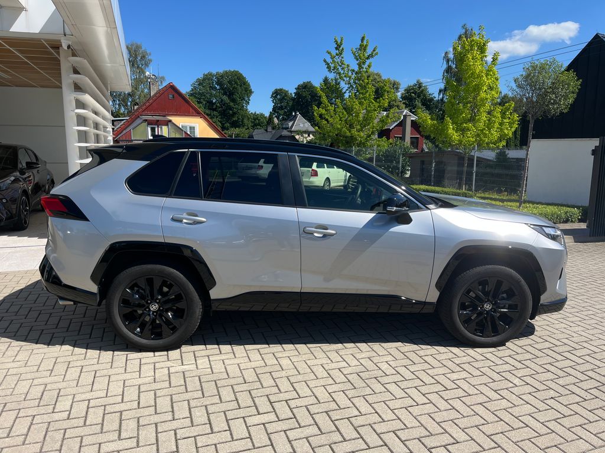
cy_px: 226
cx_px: 302
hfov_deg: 67.3
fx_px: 454
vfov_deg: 53.1
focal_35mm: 26
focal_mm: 5.1
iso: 50
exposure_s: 1/2967
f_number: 1.6
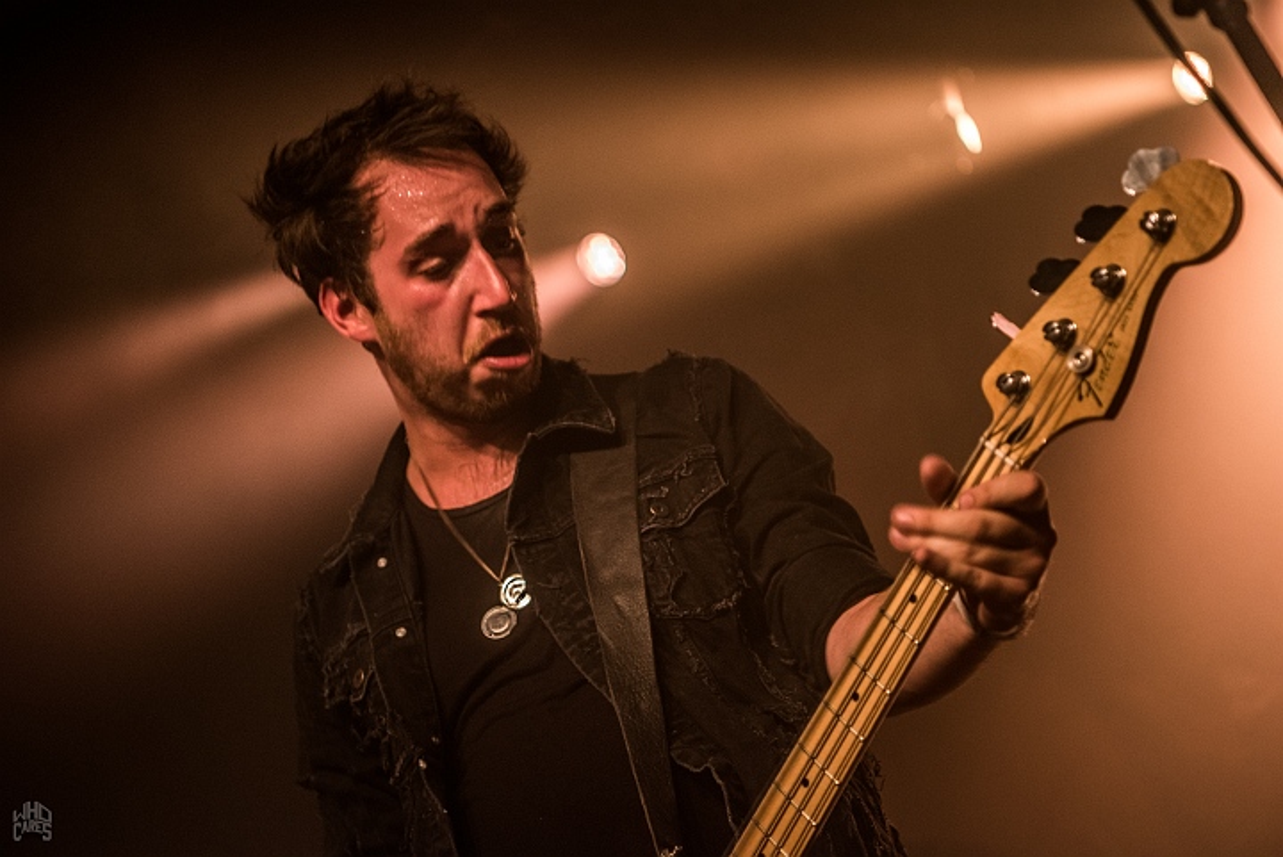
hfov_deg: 28.8
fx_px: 2496
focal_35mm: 70
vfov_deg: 19.5
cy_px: 428
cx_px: 642
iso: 1600
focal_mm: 70
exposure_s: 1/80
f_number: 2.8
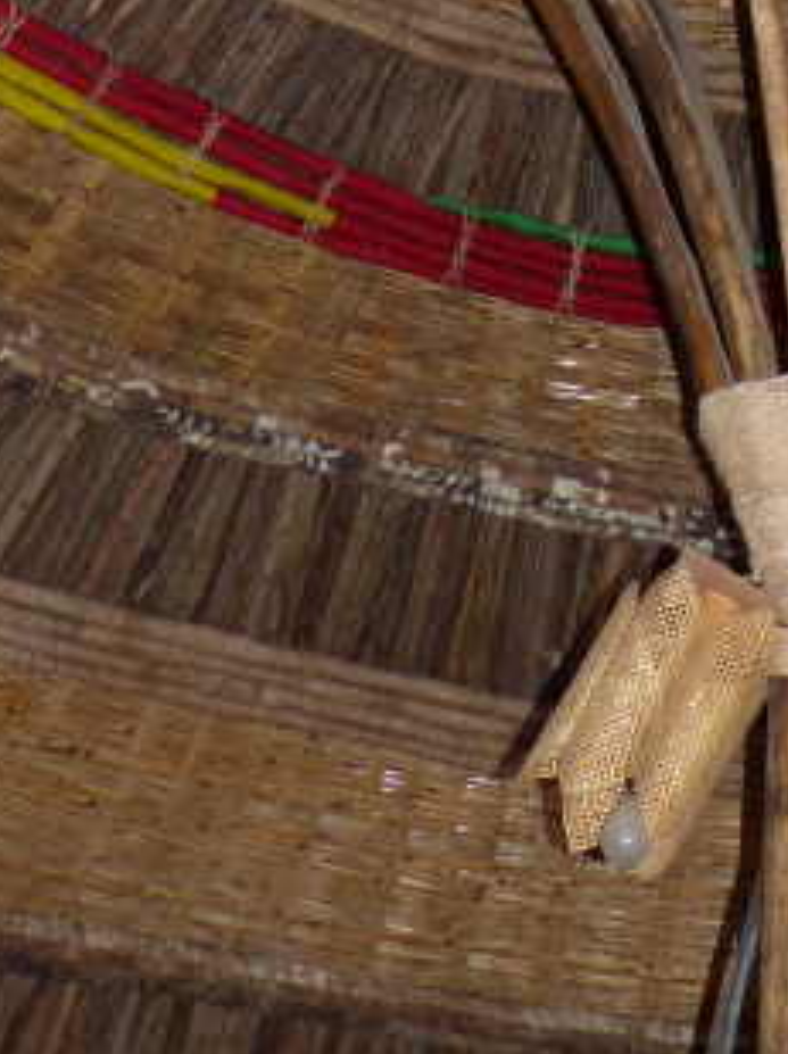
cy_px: -181
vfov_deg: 22.4
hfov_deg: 18.0
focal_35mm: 81
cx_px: 655
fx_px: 2464
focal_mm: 4.5
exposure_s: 1/60
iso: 200
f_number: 2.8
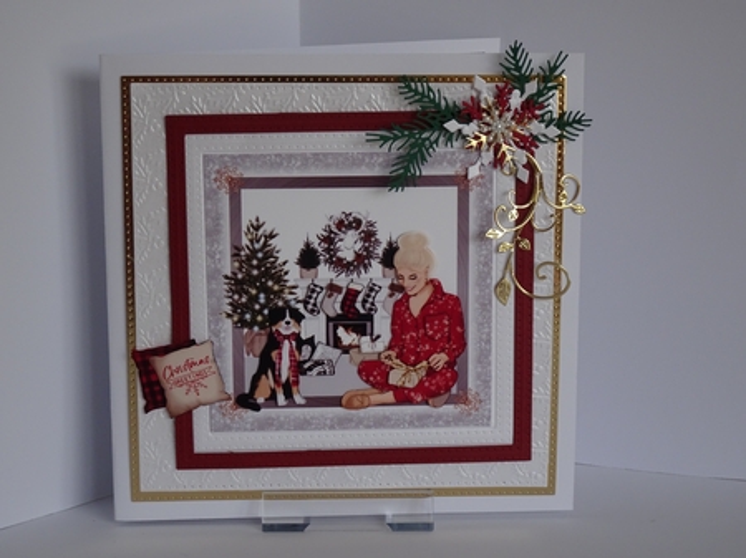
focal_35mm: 83
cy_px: 279
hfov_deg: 23.6
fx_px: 1788
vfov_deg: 17.8
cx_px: 373
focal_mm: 14.12
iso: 200
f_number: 5
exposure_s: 1/250
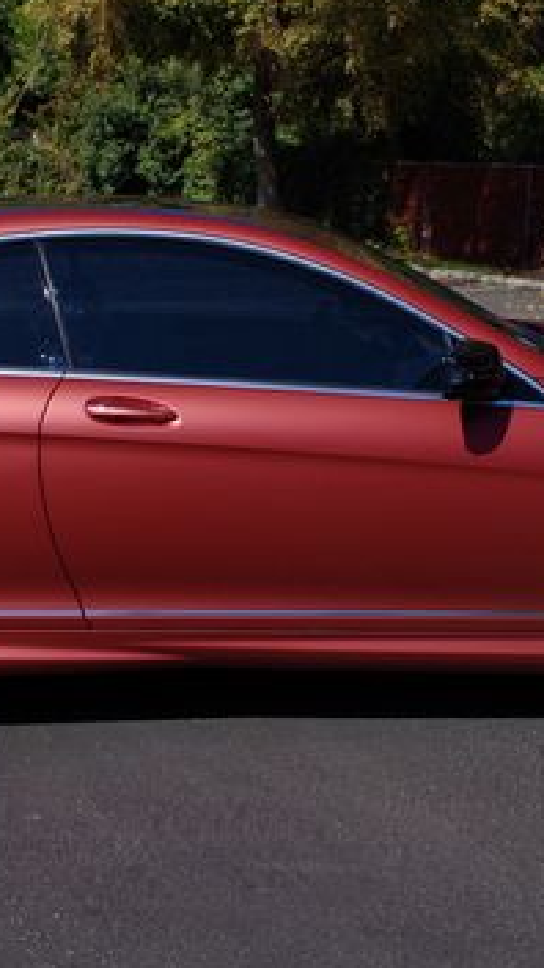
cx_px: 184
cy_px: 461
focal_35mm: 59
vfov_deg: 35.4
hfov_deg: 20.3
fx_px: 1513
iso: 200
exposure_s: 1/500
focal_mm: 21.25
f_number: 9
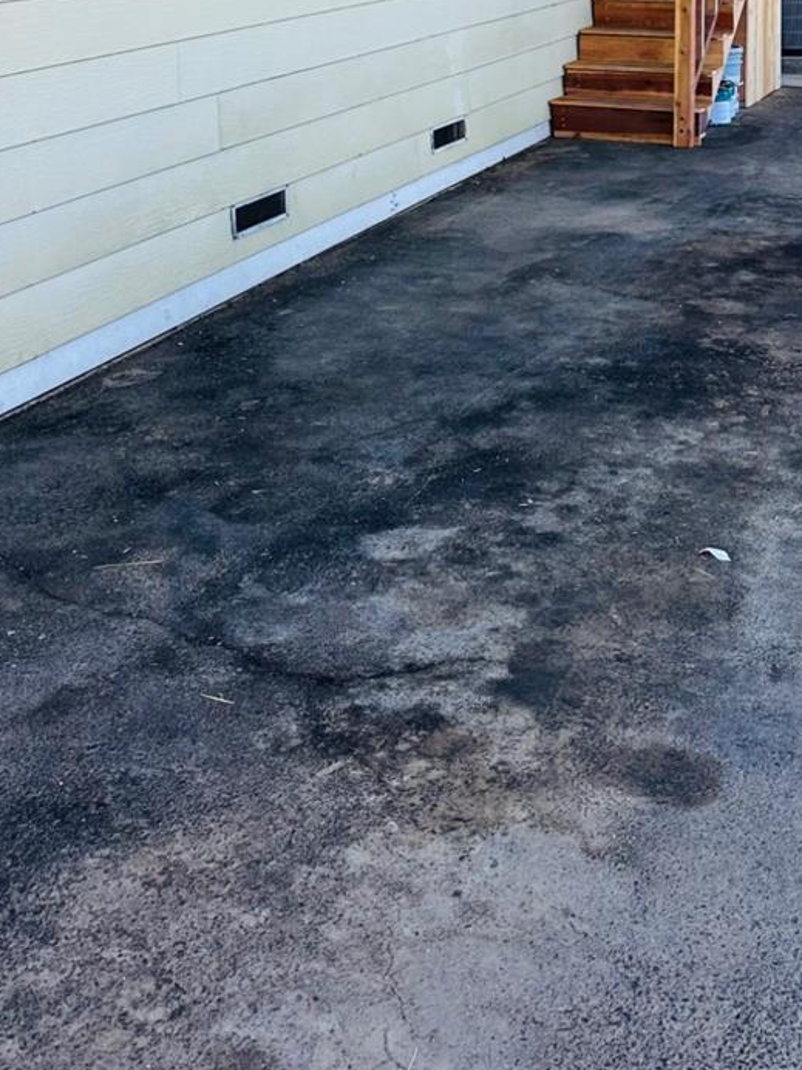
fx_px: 1606
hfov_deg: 28.0
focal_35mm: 52
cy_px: -73
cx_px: 475
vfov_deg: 32.8
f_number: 1.78
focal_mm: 6.86
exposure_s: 1/473
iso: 80
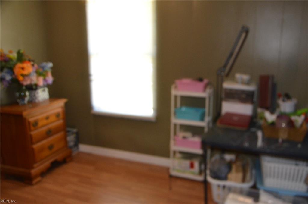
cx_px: 154
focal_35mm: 30
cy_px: 102
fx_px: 256
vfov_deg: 43.4
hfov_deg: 62.1
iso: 2000
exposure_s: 1/80
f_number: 6.3
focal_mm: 20
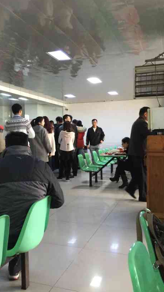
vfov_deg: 55.3
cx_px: 60
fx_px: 278
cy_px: 151
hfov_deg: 32.7
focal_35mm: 36
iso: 125
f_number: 2.2
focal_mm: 4.15
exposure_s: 1/17
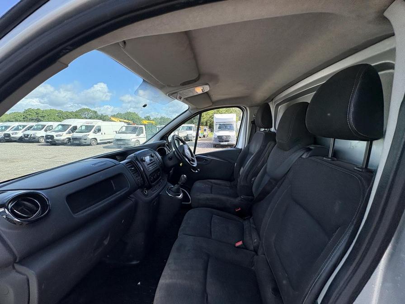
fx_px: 164
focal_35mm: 14
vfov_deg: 85.7
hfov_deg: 102.1
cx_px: 202
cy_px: 152
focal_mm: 2.22
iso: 64
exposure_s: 1/610
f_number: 2.2
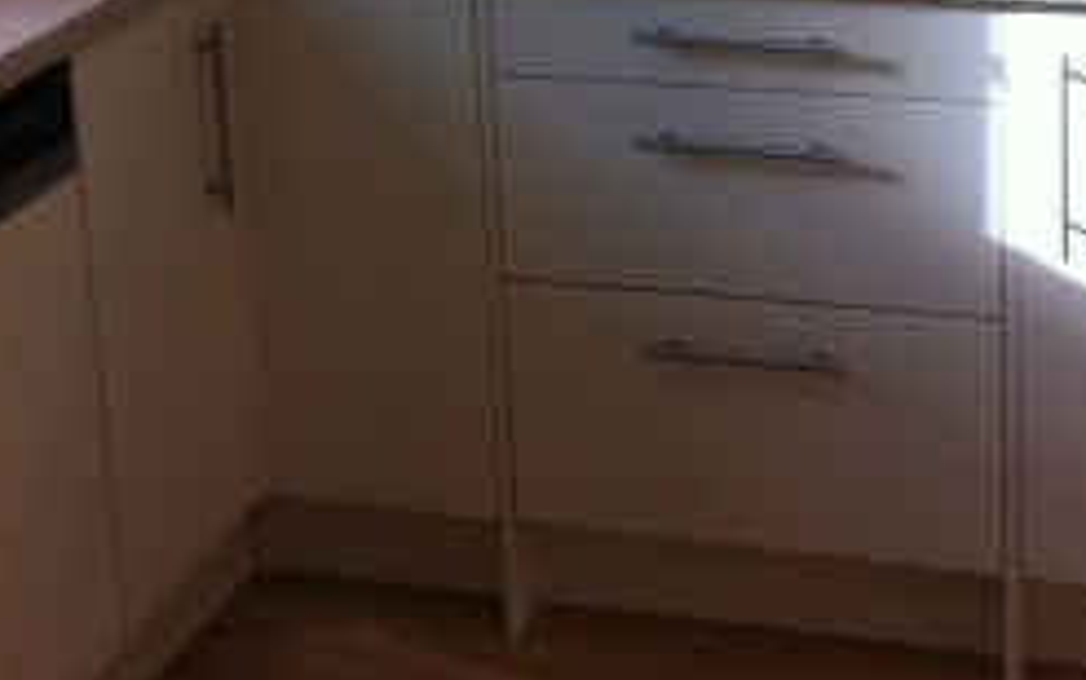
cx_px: 795
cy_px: -230
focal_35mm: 77
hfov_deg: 26.5
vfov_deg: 16.0
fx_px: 2280
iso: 100
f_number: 2.8
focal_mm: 3.85
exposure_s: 1/120
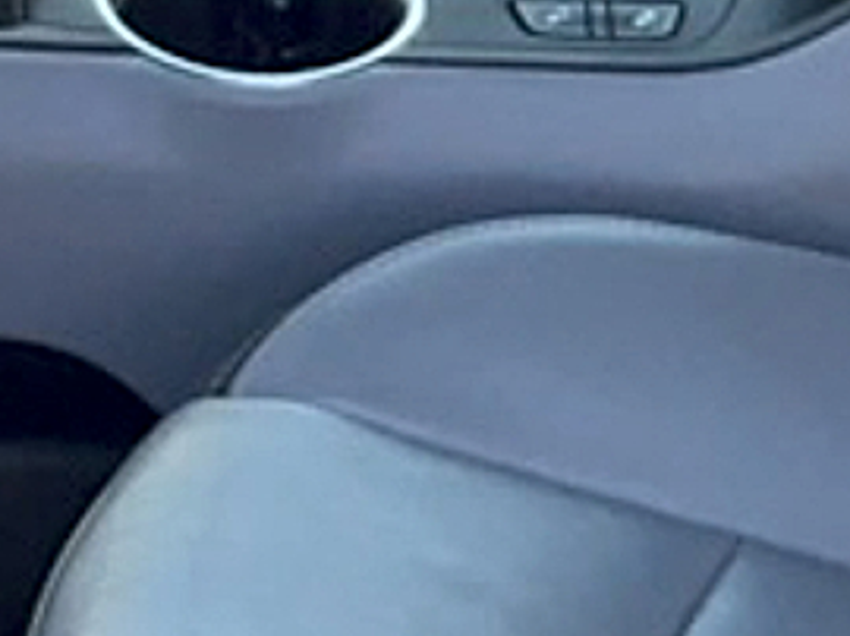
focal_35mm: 178
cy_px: -973
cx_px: 441
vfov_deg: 7.7
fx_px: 4367
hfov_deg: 11.1
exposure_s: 1/120
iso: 25
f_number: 1.8
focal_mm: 3
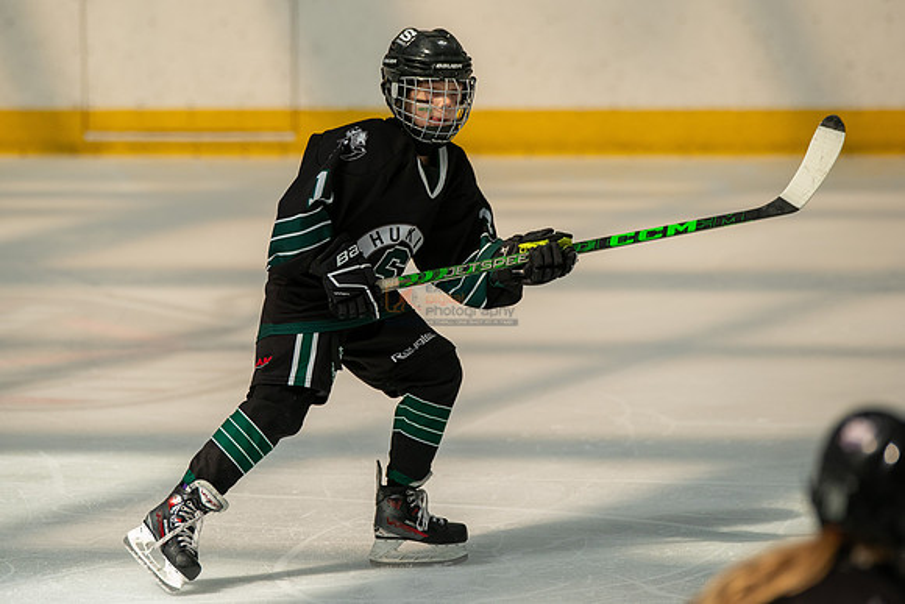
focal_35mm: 285
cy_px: 256
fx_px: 7162
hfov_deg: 7.2
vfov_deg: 4.8
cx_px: 383
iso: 1600
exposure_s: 1/5000
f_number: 3.5
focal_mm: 247
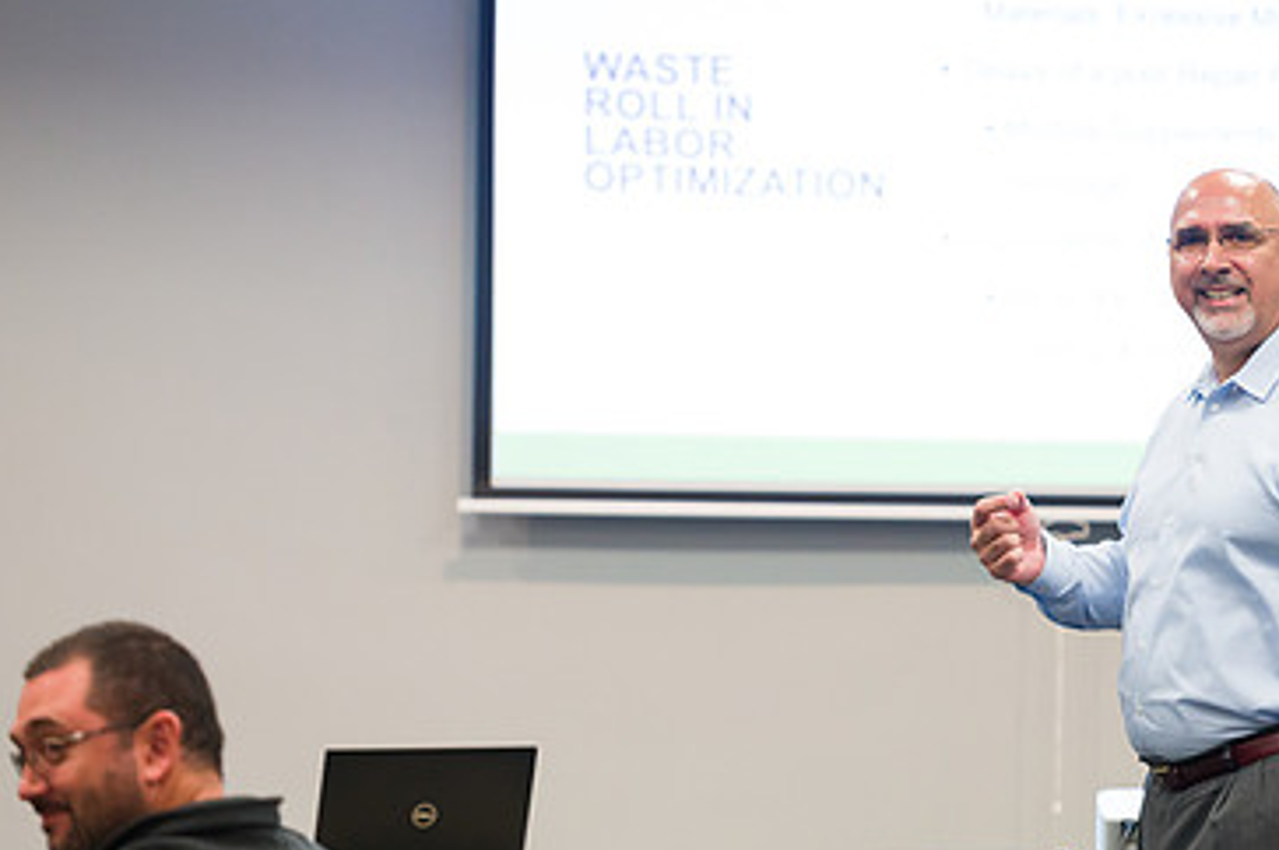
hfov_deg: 8.6
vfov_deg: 5.7
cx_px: 843
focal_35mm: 239
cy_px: 327
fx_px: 8483
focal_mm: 150
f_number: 3.2
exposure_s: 1/125
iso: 2500
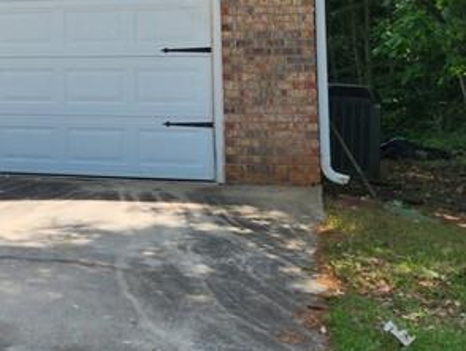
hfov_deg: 20.0
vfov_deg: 18.1
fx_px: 1078
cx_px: -292
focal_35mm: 80
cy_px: 13
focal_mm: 5.4
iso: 20
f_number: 1.8
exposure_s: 1/1016
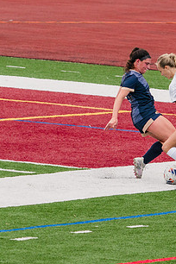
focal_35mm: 609
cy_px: 147
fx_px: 4466
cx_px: 159
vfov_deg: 3.4
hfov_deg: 2.3
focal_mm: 200
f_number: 5.6
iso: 640
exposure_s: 1/1600
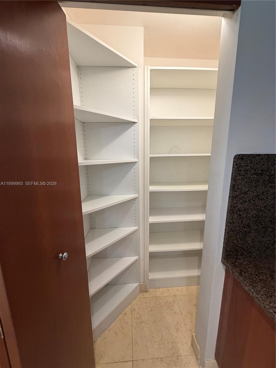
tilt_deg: -7.4
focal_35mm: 14
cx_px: 138
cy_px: 184
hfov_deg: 85.7
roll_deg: +2.0
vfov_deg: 102.1
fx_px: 149
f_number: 2.2
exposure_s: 1/120
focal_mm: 2.22
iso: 320
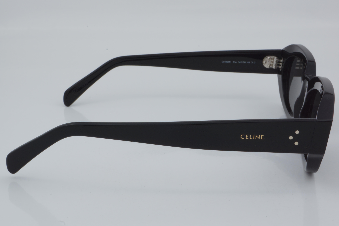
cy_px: 113
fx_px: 706
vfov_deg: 18.2
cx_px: 170
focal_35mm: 75
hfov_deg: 27.0
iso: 100
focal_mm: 50
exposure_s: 1/4
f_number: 32
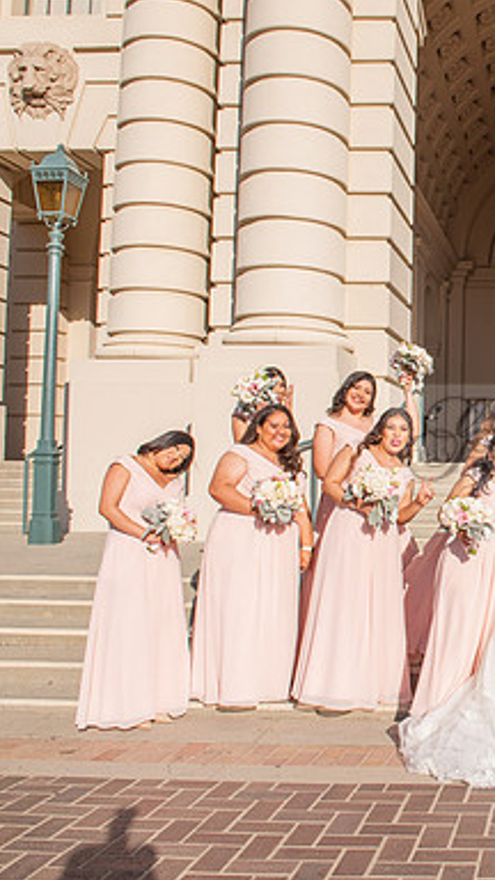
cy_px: 439
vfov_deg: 52.8
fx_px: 887
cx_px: 587
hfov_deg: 27.6
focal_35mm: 38
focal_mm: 24
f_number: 10
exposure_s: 1/200
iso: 100
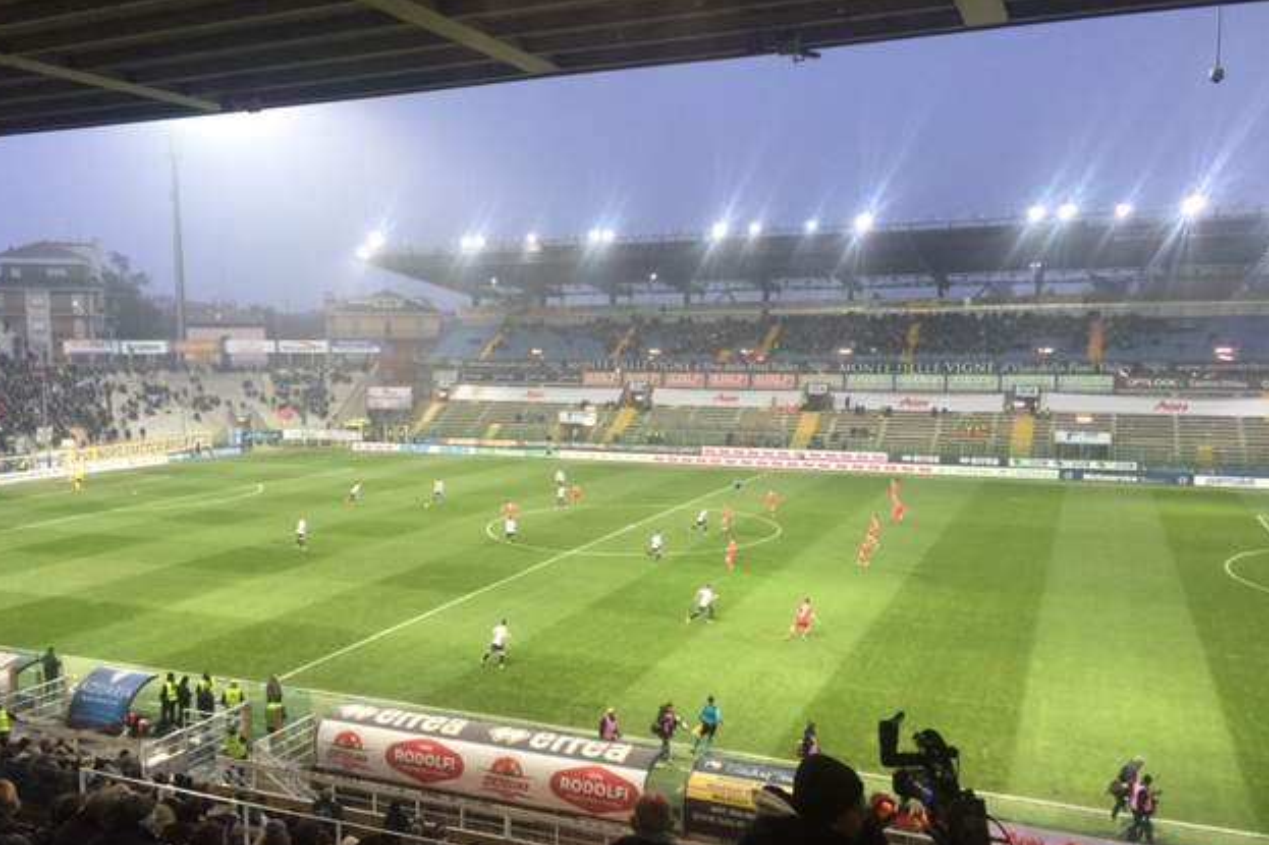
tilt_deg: -4.1
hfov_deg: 60.3
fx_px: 1092
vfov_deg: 42.3
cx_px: 625
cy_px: 446
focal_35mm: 31
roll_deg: +3.4
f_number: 2.2
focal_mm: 4.15
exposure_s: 1/33
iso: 40
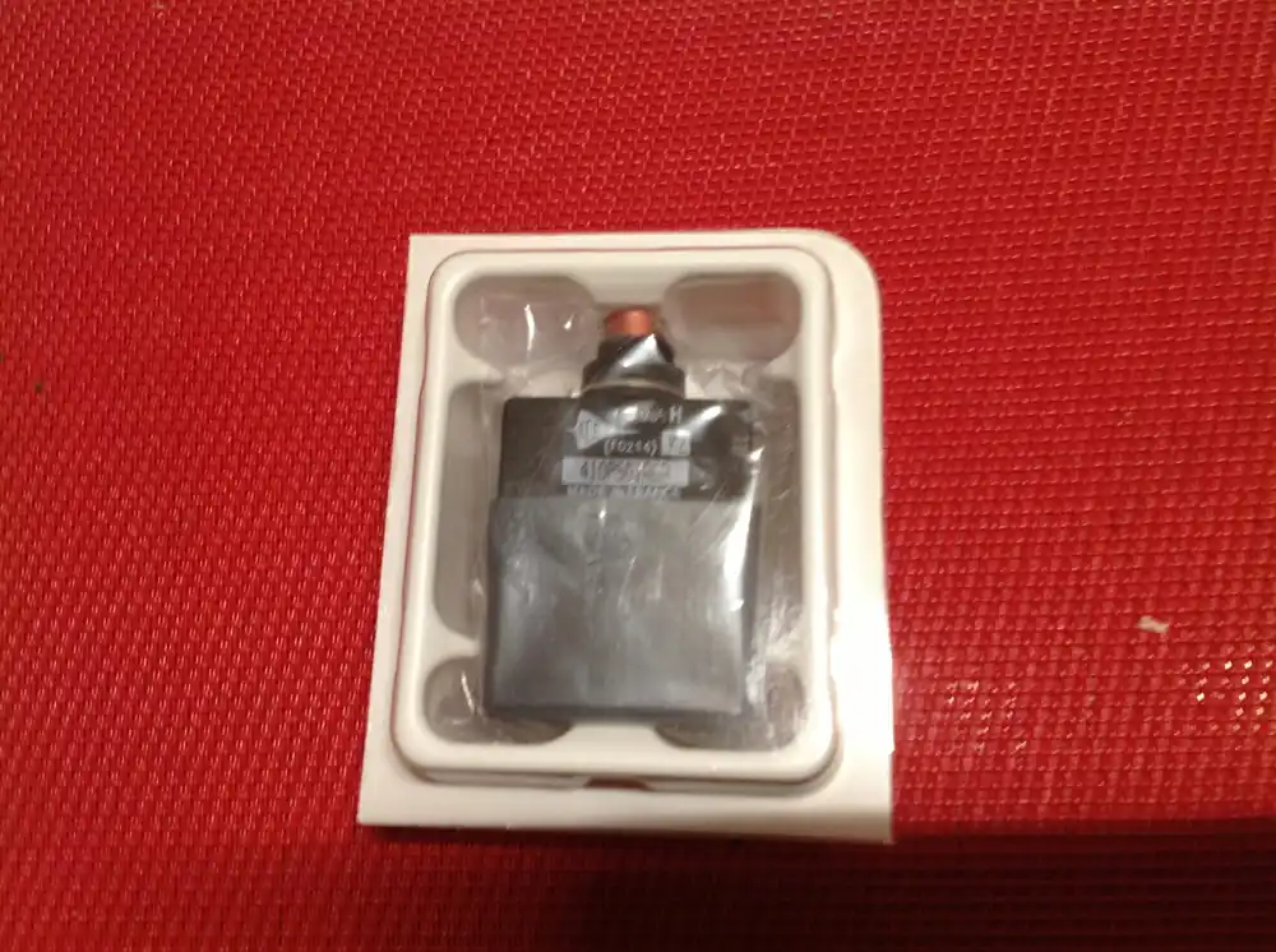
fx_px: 1288
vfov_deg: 40.6
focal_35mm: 35
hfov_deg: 52.7
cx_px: 638
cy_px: 476
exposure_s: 1/15
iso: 125
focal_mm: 4.28
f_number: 2.4
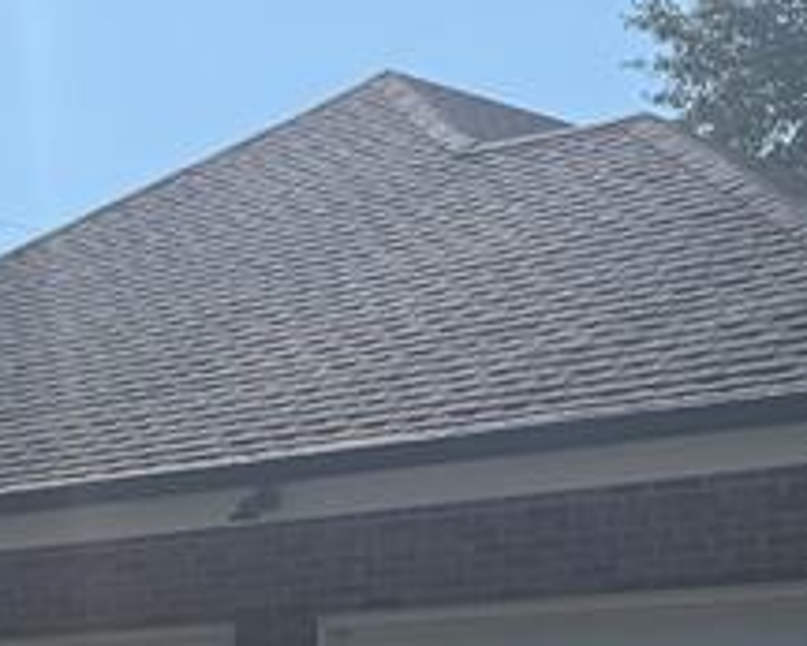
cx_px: -572
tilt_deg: +3.1
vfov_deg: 13.5
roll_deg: -0.9
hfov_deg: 15.3
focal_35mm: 111
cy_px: 765
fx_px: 2652
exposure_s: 1/7353
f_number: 1.78
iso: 80
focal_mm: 6.76
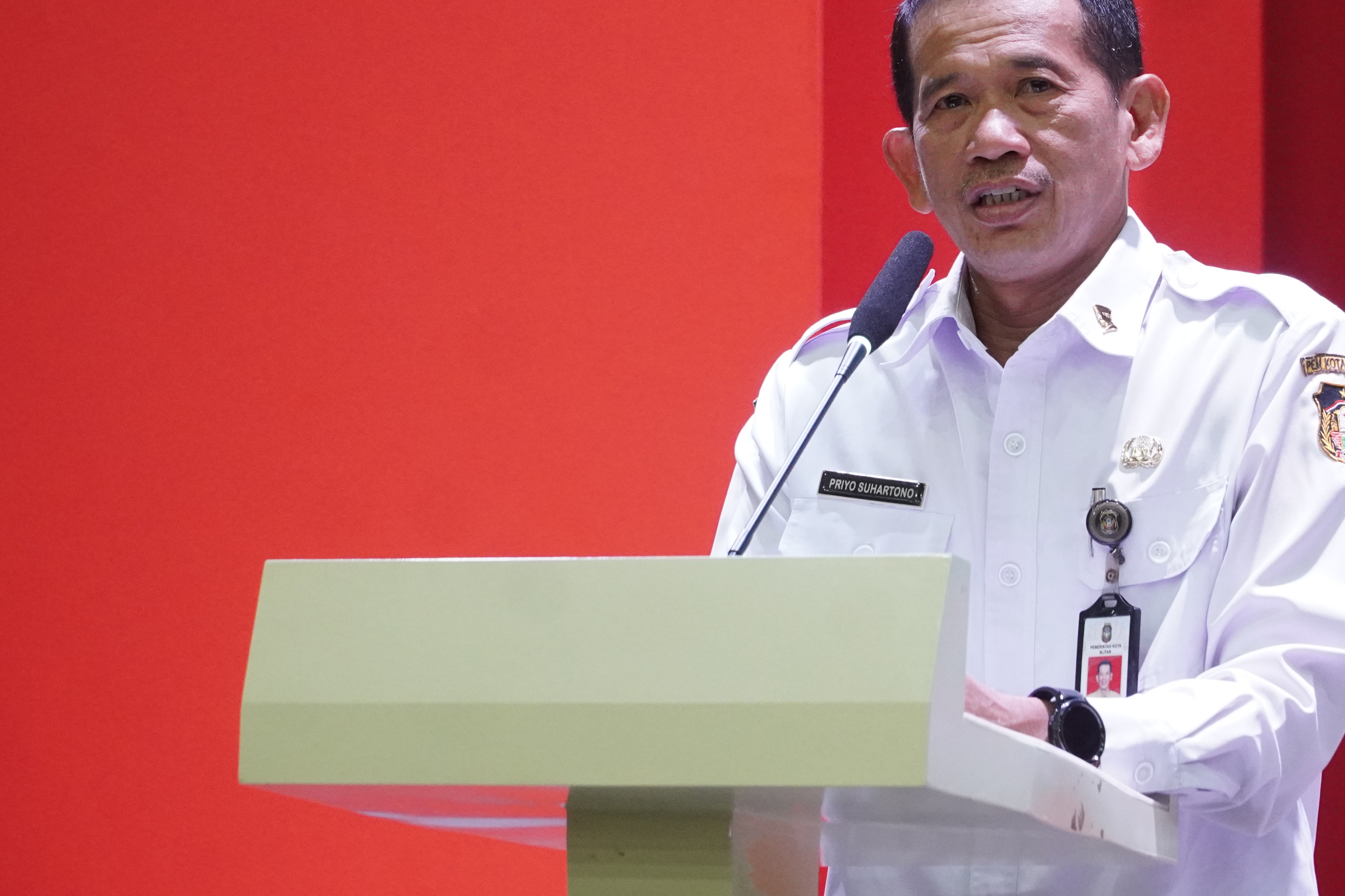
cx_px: 941
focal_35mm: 233
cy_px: 244
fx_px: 8695
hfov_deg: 8.8
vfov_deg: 5.9
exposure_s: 1/100
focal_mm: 105
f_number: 5.6
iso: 3200
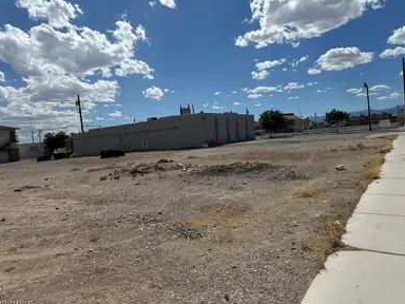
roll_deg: +1.1
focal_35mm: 25
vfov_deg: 54.9
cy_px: 153
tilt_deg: -2.3
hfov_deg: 69.4
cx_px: 199
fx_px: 292
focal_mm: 6.86
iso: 80
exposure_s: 1/12048
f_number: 1.78
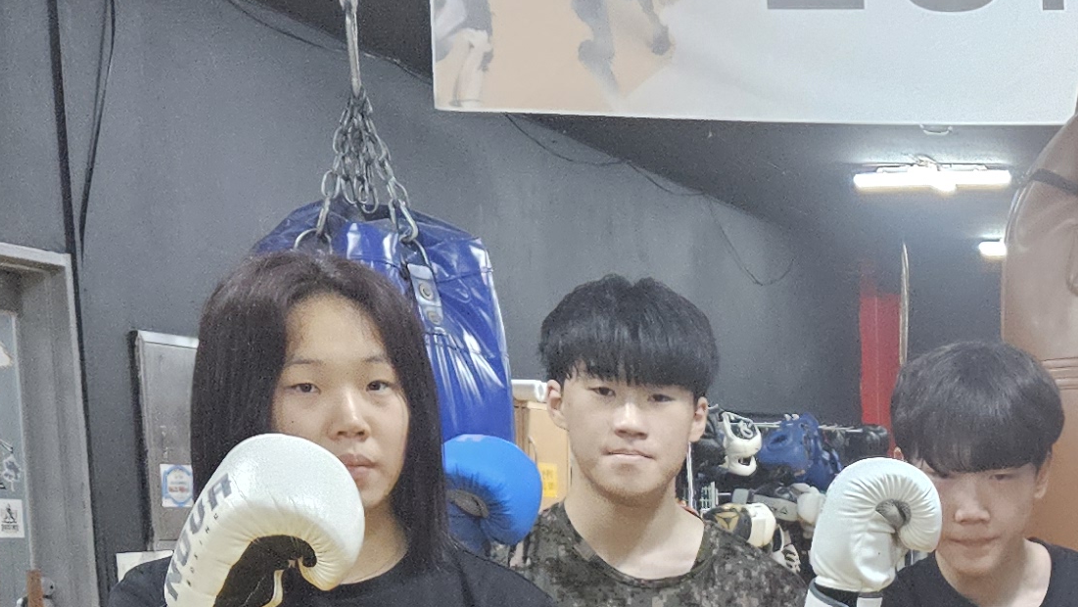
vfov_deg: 12.4
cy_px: 996
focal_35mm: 91
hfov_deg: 21.5
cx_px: 1336
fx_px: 2602
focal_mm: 5.4
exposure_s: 1/120
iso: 500
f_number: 1.8
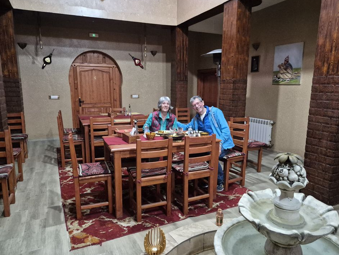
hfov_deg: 69.4
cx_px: 173
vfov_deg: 54.9
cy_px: 133
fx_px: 245
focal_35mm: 25
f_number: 1.8
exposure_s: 1/100
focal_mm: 5.4
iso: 2500
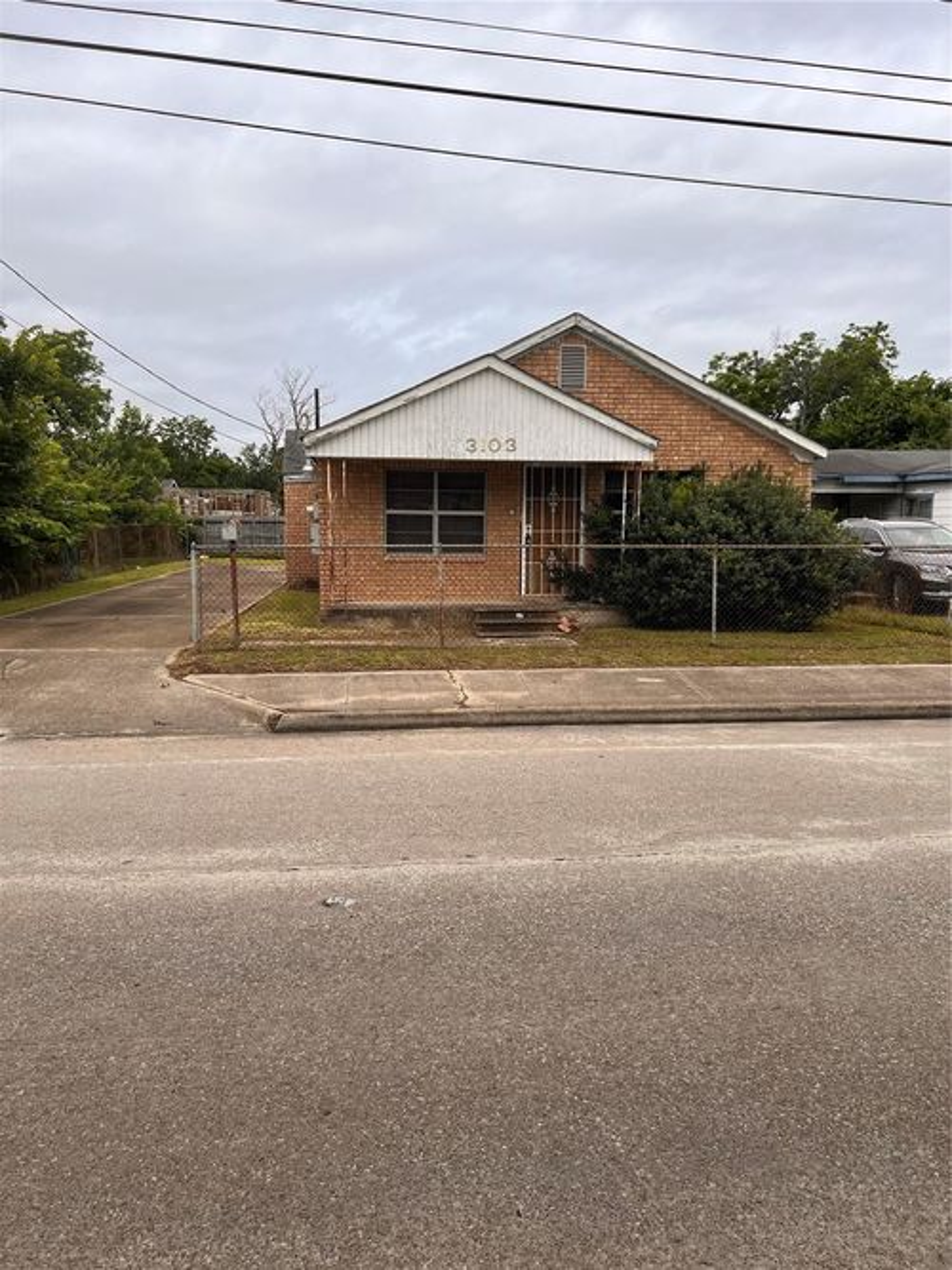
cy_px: 635
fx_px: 954
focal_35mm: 26
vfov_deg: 67.3
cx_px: 476
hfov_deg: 53.0
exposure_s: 1/4630
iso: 50
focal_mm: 5.7
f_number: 1.5
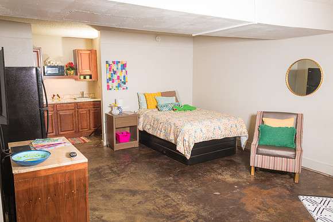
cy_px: 111
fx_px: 259
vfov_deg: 46.4
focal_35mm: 28
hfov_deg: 65.5
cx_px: 166
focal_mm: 28
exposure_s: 1/160
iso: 1000
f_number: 8
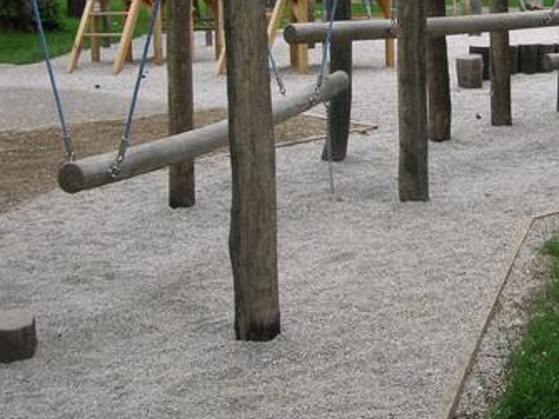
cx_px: 463
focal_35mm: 75
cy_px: 43
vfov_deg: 19.3
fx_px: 1211
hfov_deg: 25.5
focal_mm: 6.1
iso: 50
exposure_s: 1/90
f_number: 2.8
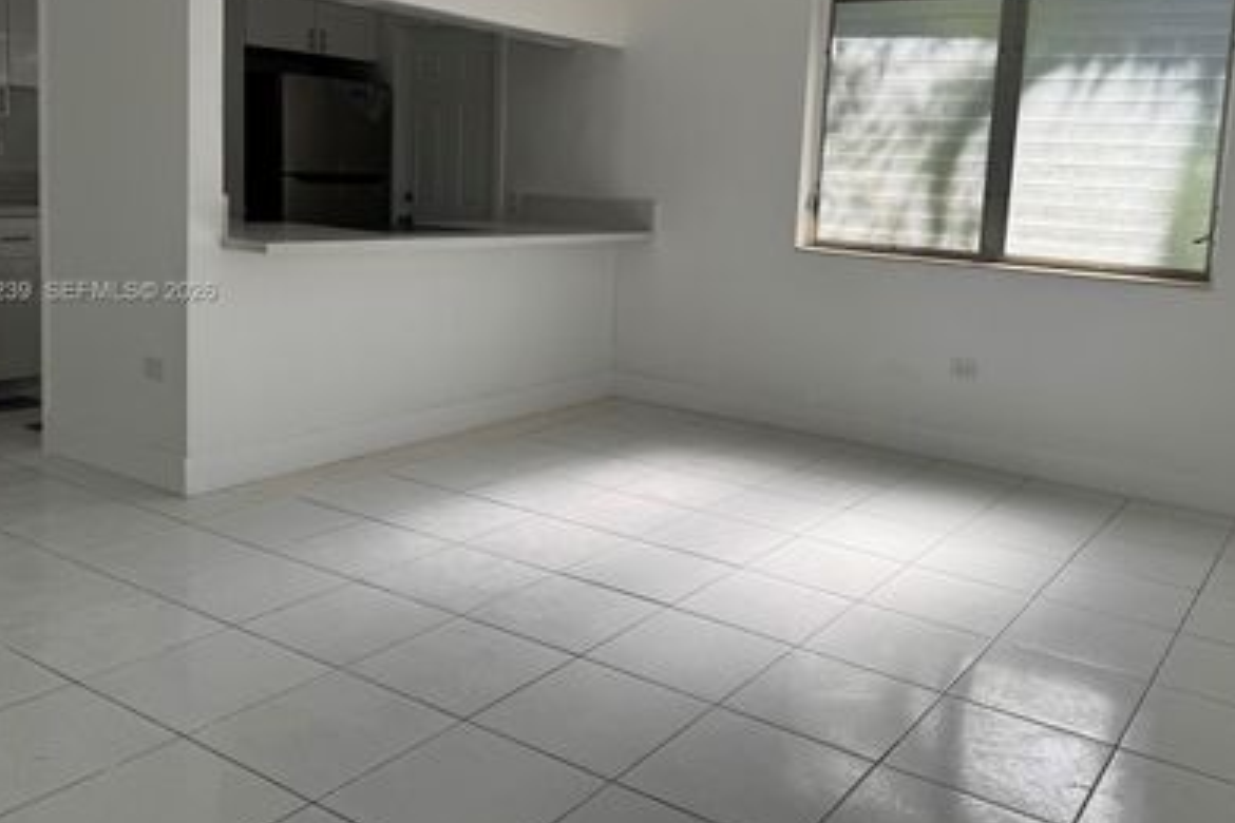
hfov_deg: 58.5
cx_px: 700
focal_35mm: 32
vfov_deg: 40.7
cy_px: 293
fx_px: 1098
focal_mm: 6.76
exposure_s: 1/582
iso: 80
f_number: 1.78
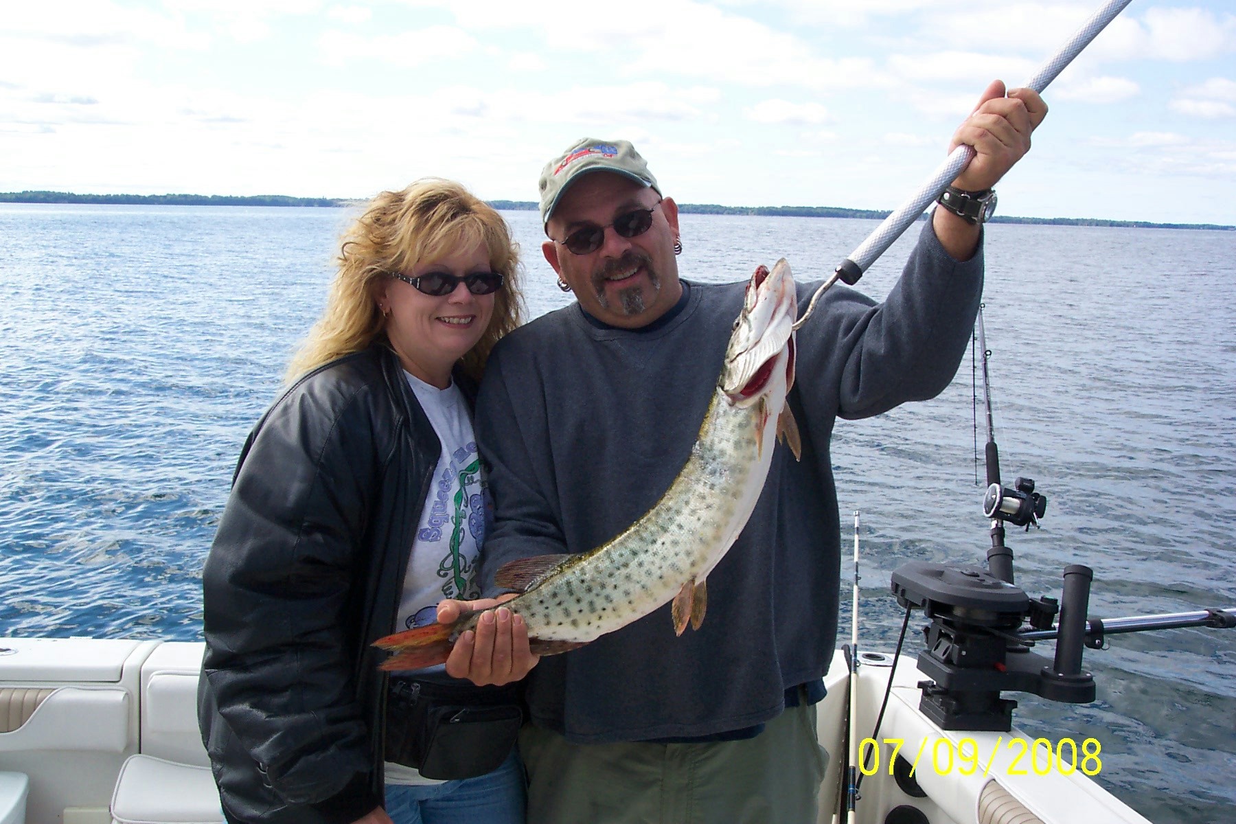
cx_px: 618
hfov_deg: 50.7
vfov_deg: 35.1
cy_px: 412
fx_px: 1305
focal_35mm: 38
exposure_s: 1/350
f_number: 4.8
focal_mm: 8
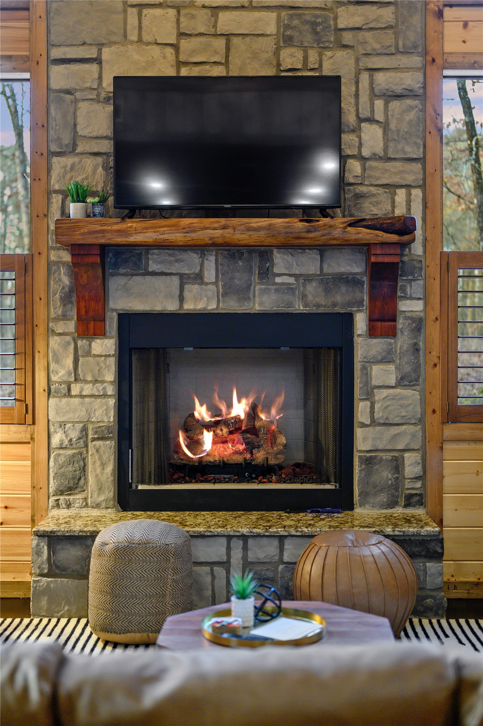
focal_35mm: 50
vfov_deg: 39.6
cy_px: 363
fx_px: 1008
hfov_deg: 27.0
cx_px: 242
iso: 640
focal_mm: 50
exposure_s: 1/125
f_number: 1.8
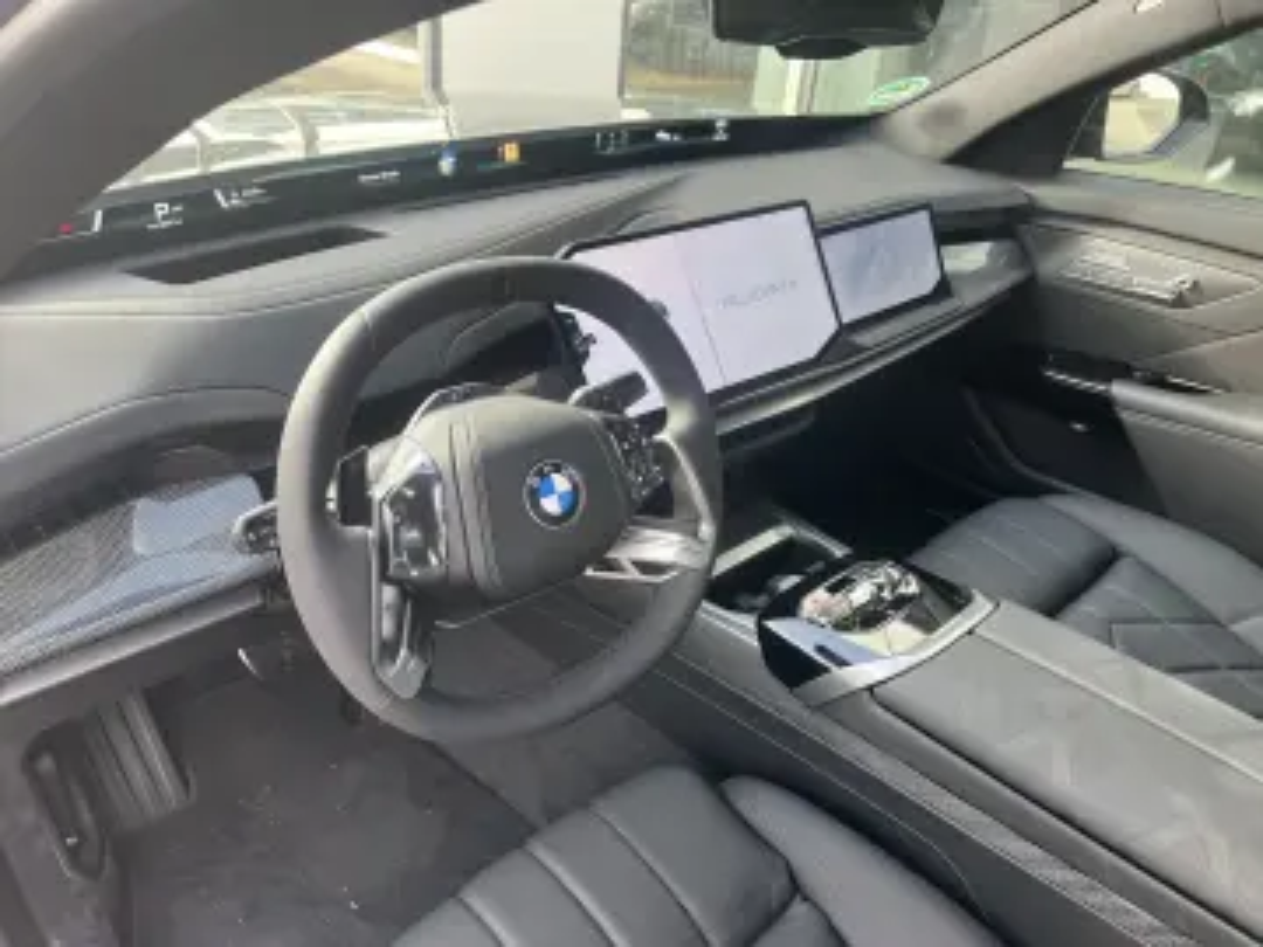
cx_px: 632
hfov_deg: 67.3
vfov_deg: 53.1
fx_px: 949
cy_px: 474
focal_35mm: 26
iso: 64
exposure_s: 1/122
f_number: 1.6
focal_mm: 5.1
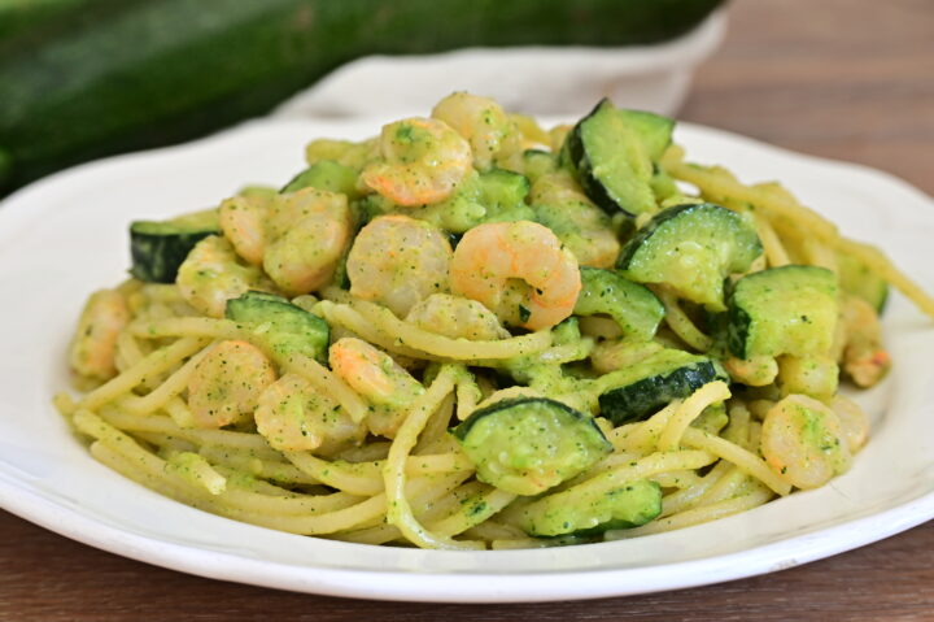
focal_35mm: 124
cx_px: 467
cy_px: 311
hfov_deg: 16.5
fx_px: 3215
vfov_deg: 11.0
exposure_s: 1/13
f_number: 7.1
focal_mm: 83
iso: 200
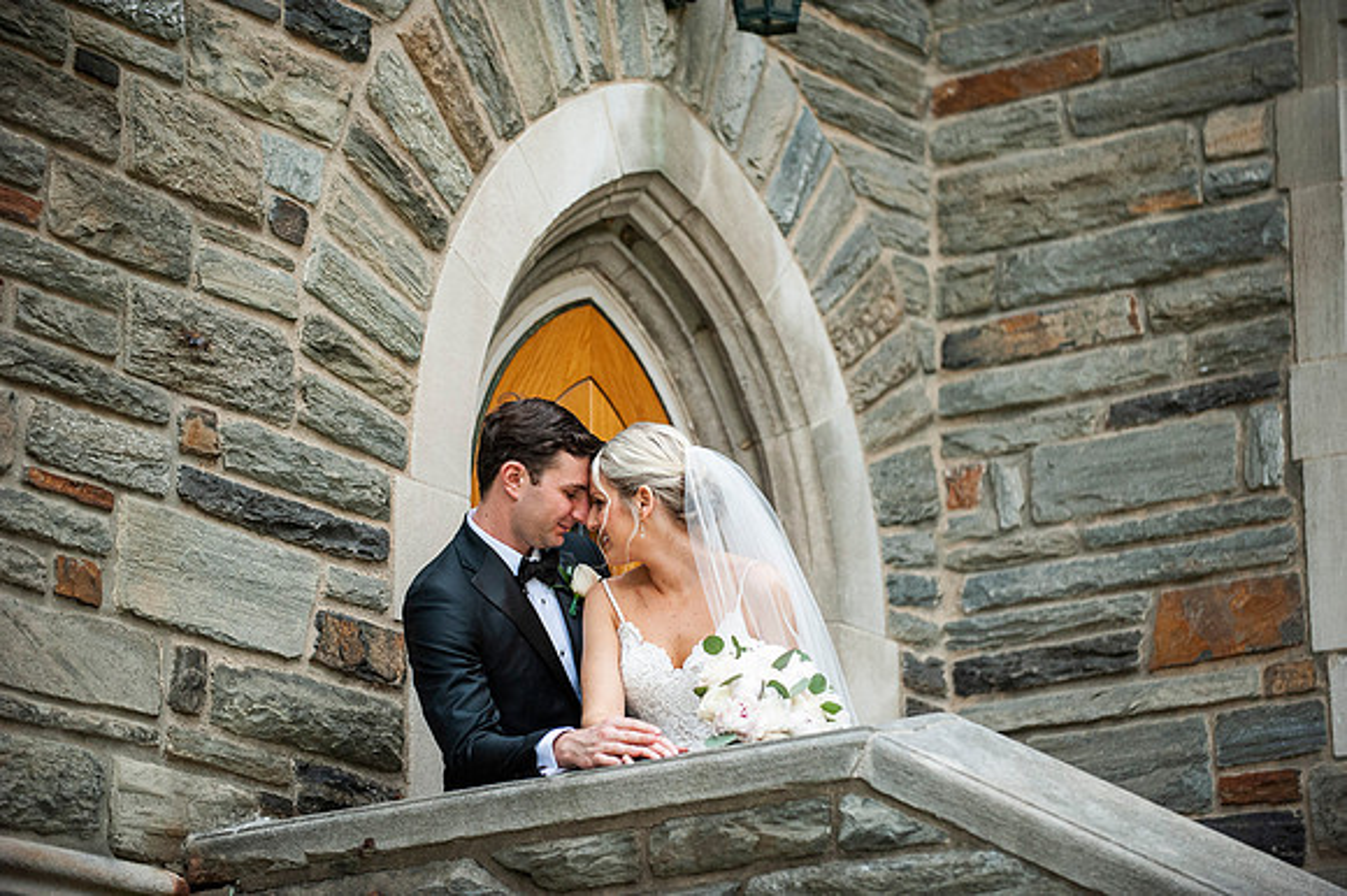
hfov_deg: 15.2
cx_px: 674
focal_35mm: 135
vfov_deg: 10.1
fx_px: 5048
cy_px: 448
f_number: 2.8
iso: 1600
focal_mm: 135
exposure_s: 1/5000
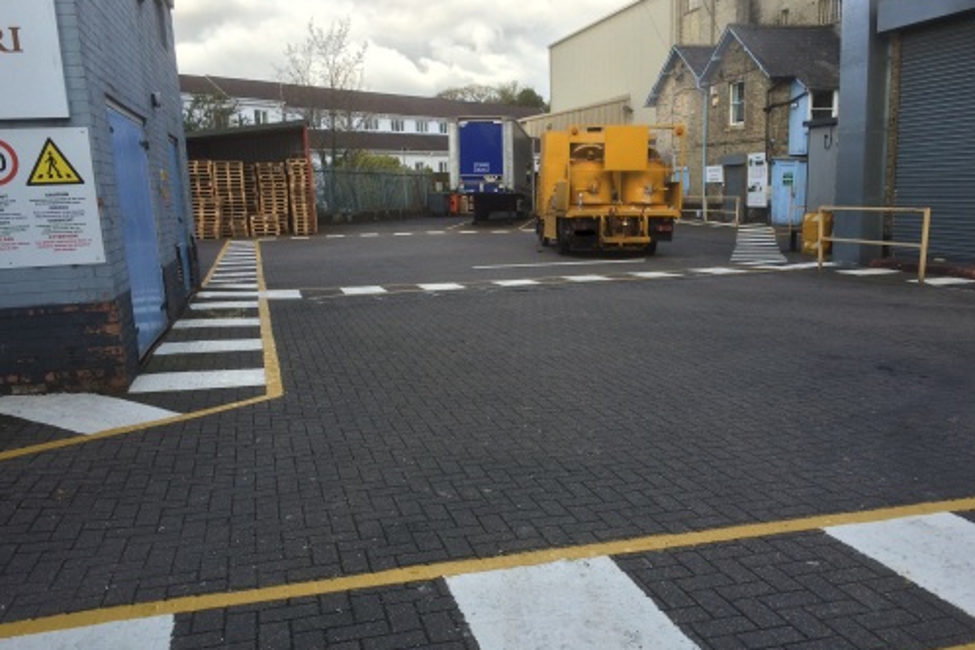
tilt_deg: -10.8
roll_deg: +2.8
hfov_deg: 60.3
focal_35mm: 31
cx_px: 495
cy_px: 354
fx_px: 840
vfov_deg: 42.3
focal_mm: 4.15
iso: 32
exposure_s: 1/720
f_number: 2.2
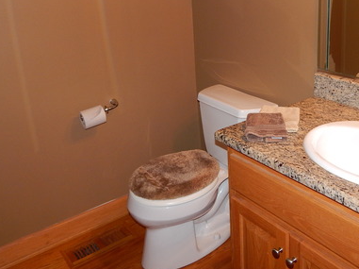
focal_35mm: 37
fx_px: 383
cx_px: 245
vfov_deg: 37.3
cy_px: 57
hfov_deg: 49.1
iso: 200
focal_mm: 4
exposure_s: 1/30
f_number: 3
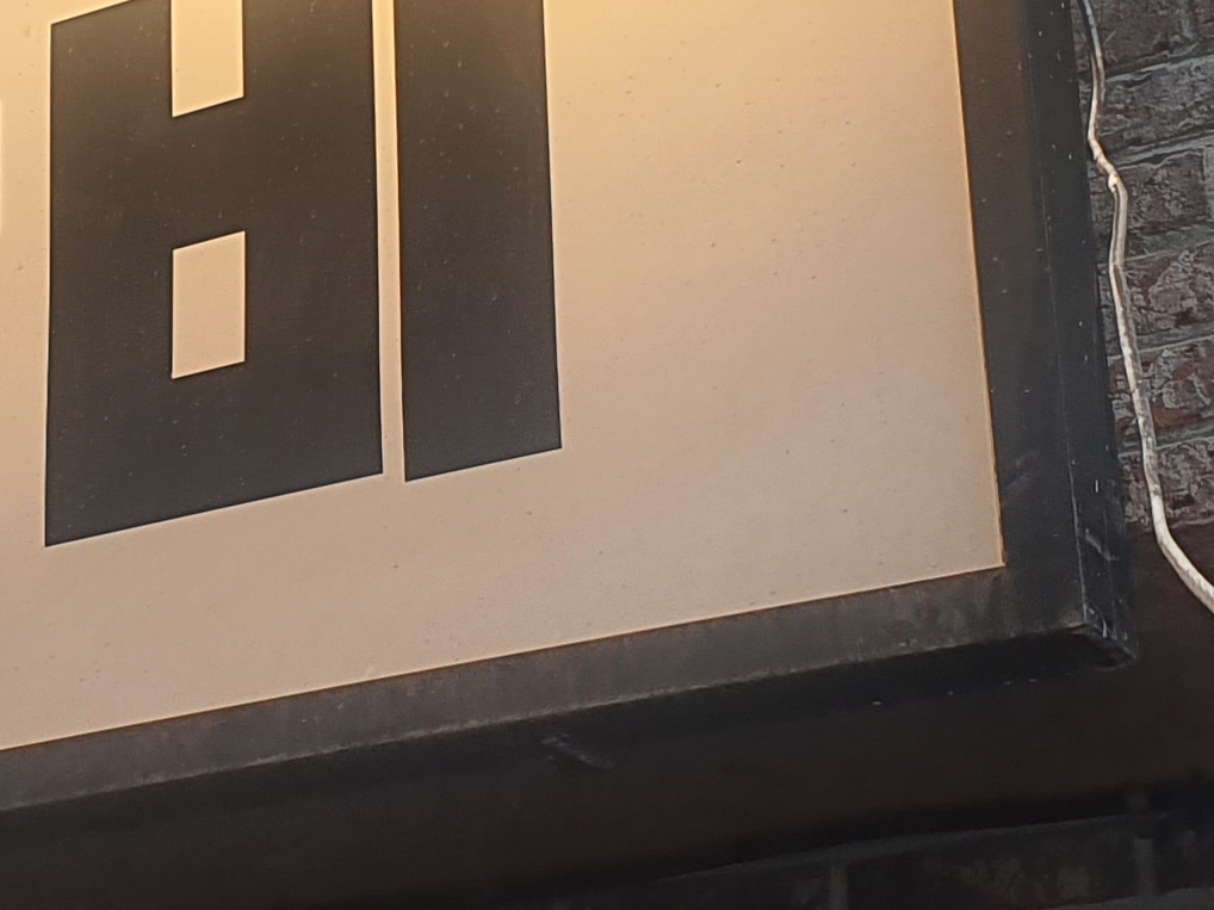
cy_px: 363
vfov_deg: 14.4
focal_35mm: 103
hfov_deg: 18.7
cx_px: 104
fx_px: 3611
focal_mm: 4.3
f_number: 2.4
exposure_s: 1/168
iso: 50
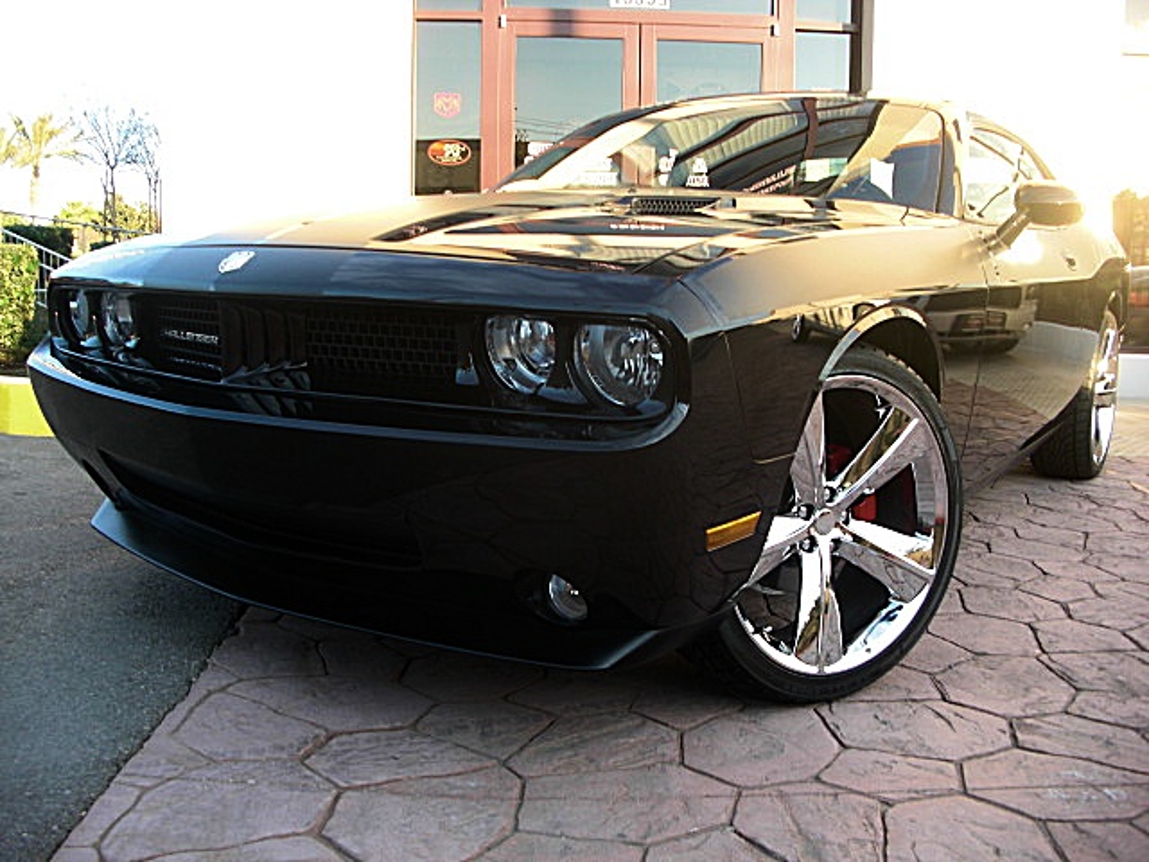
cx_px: 574
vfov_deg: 39.7
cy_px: 431
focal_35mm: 36
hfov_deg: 51.4
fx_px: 1195
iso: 50
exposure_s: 1/80
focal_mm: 6.3
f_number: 2.8
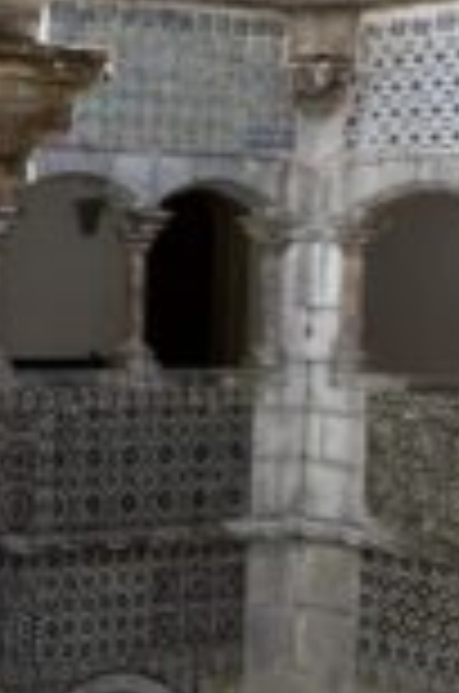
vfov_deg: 21.1
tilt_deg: -2.4
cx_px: -486
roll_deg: -0.5
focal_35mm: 97
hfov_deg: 12.3
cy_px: 315
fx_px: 1863
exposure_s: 1/430
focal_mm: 2.22
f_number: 2.2
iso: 40
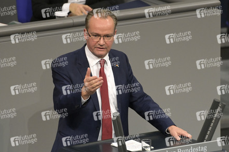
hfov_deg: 5.2
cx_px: 113
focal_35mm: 396
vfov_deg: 3.5
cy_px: 76
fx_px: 2519
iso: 10000
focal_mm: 390
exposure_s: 1/320
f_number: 5.6
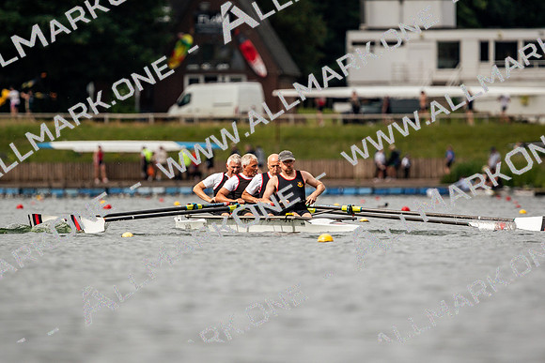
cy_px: 182
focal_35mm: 900
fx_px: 13628
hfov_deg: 2.3
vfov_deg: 1.5
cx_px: 272
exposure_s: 1/2000
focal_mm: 600
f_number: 6.3
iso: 250
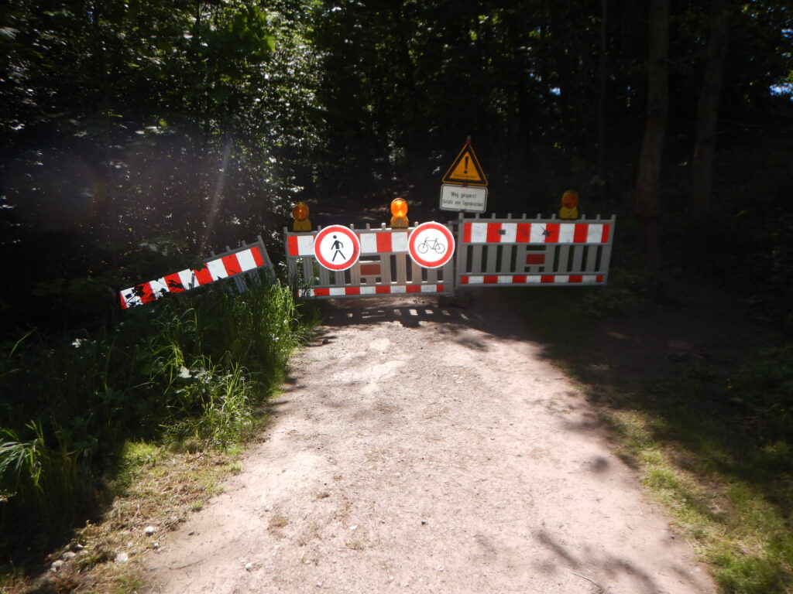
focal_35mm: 24
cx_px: 396
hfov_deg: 71.6
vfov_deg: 56.8
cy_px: 297
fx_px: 550
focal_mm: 4.3
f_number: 2.8
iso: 125
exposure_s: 1/640
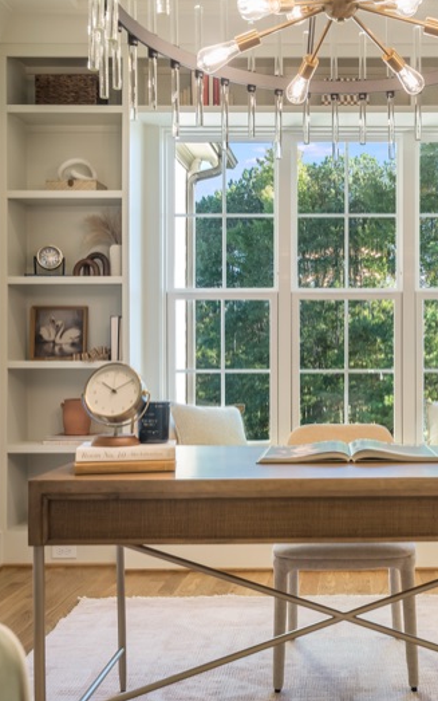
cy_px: 356
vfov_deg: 50.4
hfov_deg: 31.8
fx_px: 745
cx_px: 355
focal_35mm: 39
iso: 200
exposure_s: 1/15
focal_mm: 25
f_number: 5.6
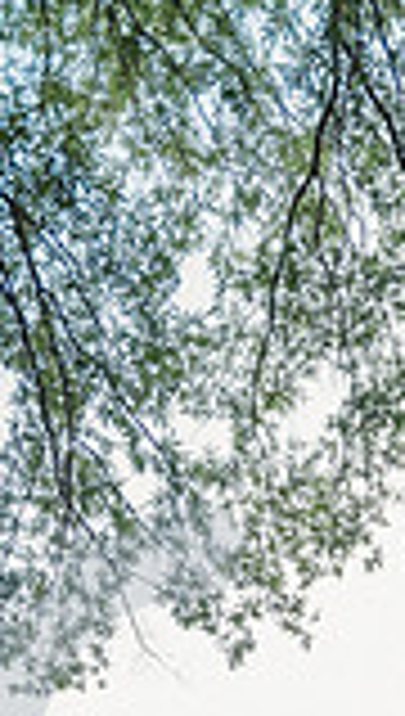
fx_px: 1349
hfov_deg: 15.8
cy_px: 865
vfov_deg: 26.4
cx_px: 594
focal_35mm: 71
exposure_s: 1/200
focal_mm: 24
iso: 200
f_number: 2.8
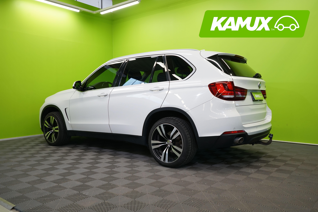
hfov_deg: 61.9
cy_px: 106
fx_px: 265
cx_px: 159
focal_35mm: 30
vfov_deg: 43.6
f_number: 6.3
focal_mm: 30
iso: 500
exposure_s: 1/30
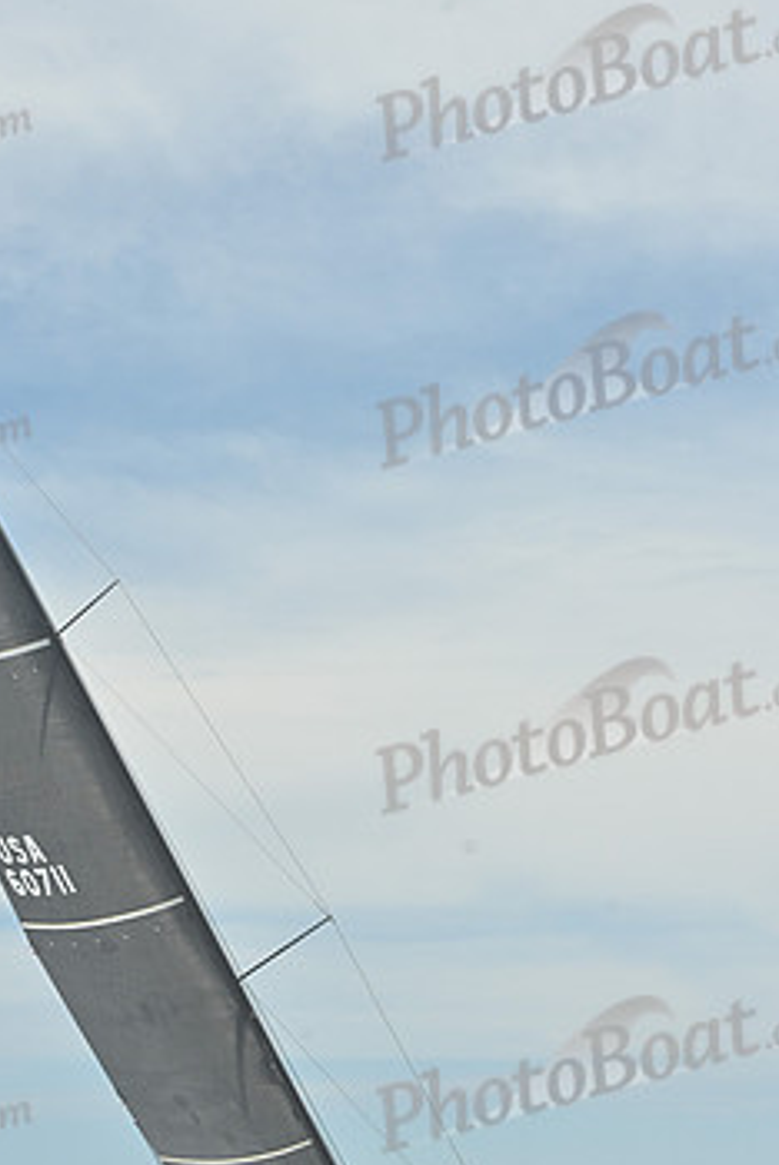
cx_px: 205
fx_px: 3757
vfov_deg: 17.6
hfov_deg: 11.8
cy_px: 602
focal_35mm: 116
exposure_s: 1/1250
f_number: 10
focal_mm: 70
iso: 320
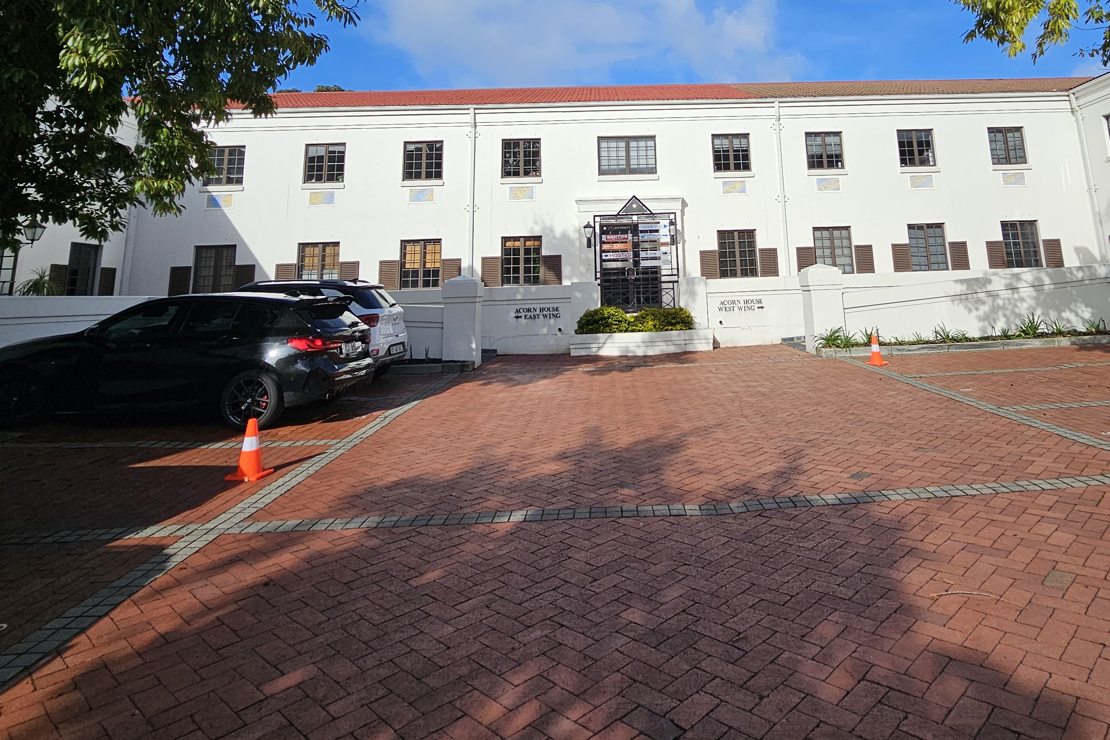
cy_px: 134
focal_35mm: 21
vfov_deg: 54.8
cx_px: 644
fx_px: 647
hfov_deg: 80.6
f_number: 2.2
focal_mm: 2.2
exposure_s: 1/3345
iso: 50
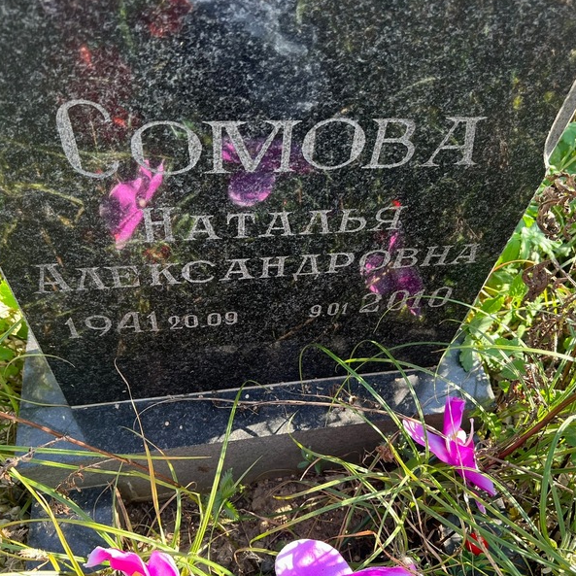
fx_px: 584
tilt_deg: -53.5
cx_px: 318
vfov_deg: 52.5
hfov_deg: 52.4
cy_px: 287
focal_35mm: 31
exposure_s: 1/185
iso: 50
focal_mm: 5.7
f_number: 1.5
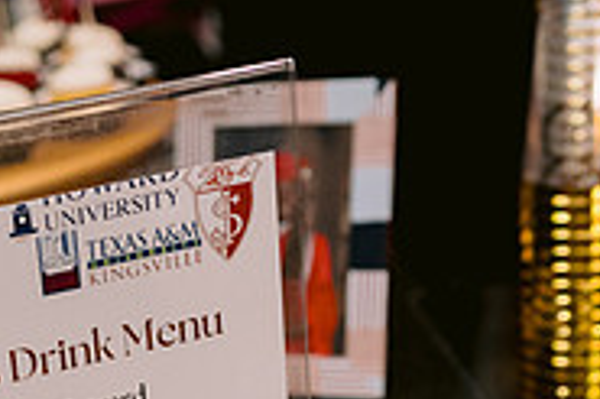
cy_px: 615
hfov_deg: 18.3
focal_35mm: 110
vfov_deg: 11.8
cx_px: 55
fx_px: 1832
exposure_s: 1/60
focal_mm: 35
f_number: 3.2
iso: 800
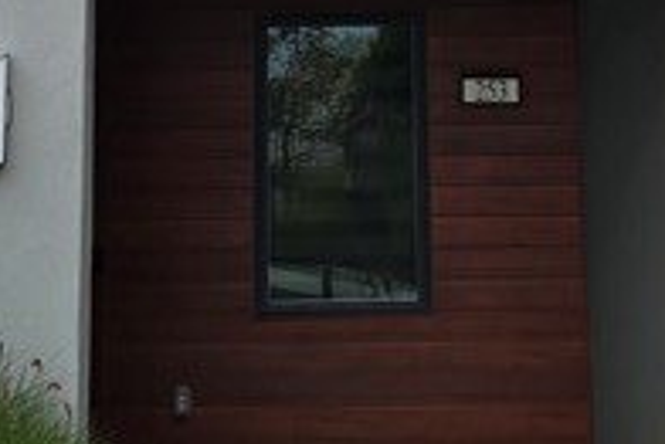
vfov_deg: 10.3
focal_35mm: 125
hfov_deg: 16.4
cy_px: -397
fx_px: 2311
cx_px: 370
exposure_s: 1/180
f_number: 1.7
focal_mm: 6.3
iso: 16
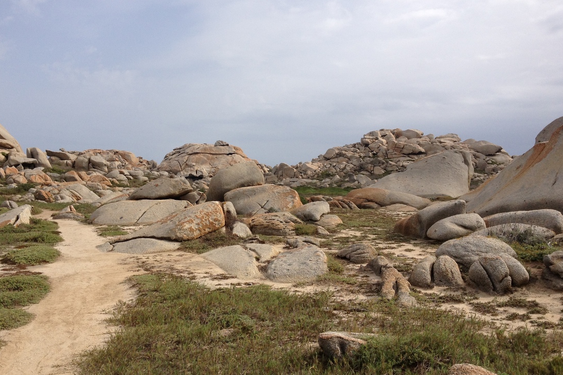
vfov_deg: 33.4
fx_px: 626
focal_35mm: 40
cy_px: 174
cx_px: 256
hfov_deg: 48.4
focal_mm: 4.28
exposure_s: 1/2208
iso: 64
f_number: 2.4
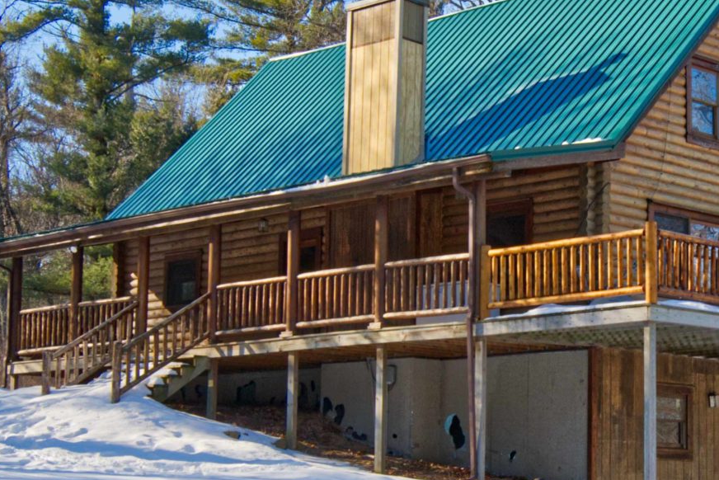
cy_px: 307
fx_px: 1758
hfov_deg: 22.9
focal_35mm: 88
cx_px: 548
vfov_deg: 15.5
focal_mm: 20
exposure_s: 1/500
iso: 320
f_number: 8
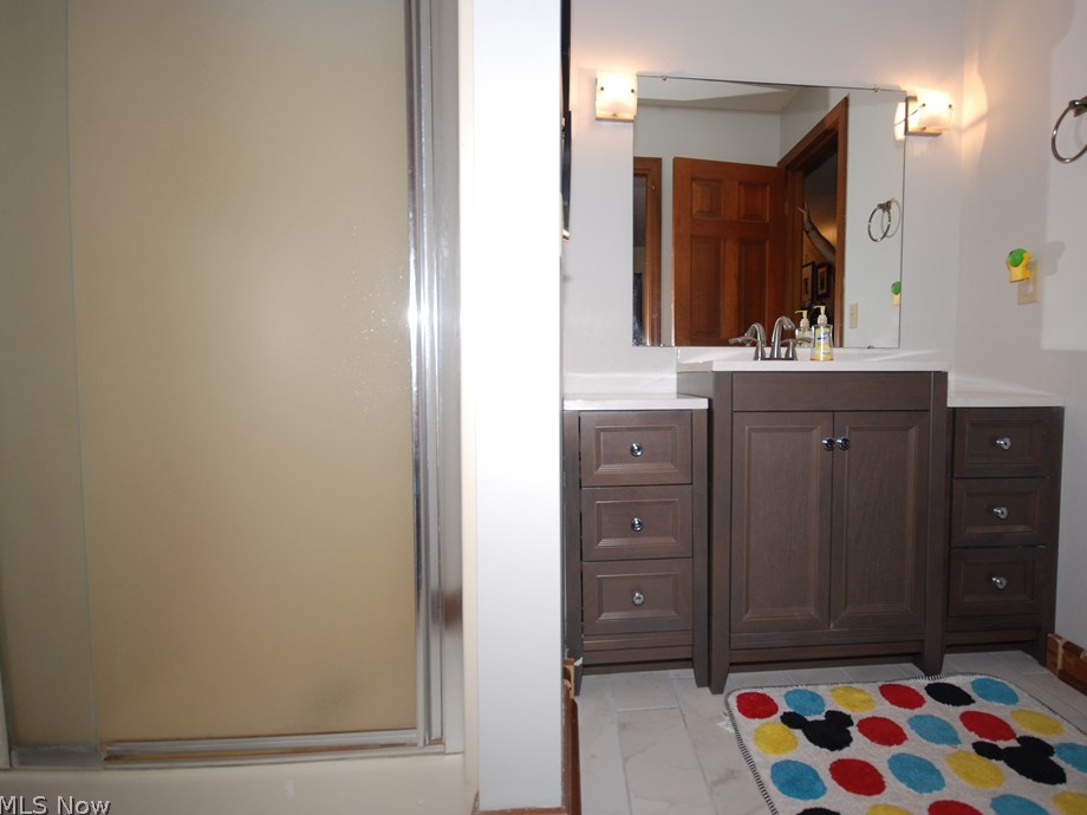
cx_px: 630
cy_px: 397
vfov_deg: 74.7
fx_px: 534
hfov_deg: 90.3
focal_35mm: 17
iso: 250
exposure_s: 1/60
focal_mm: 10
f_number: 5
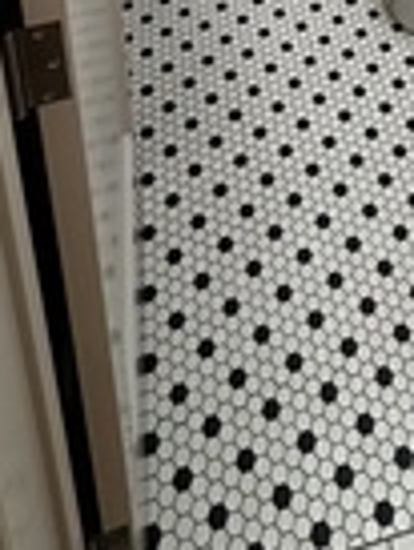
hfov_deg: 27.7
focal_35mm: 51
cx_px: 360
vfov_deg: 25.1
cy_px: -333
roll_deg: -2.1
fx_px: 812
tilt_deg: -19.9
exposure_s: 1/99
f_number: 2.2
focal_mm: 2.22
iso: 250
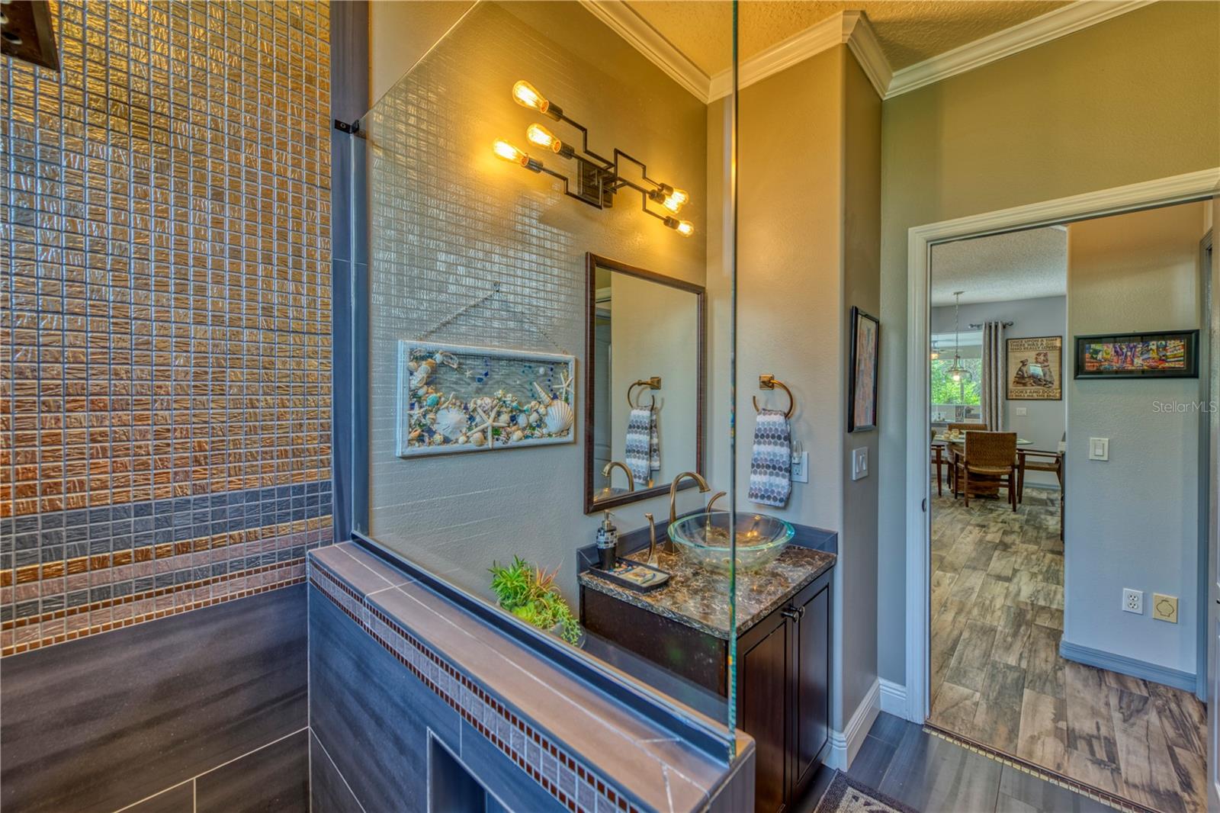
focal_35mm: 14
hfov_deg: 104.3
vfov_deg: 81.2
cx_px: 610
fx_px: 474
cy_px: 406
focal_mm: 14
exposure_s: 1/4
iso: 100
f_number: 8
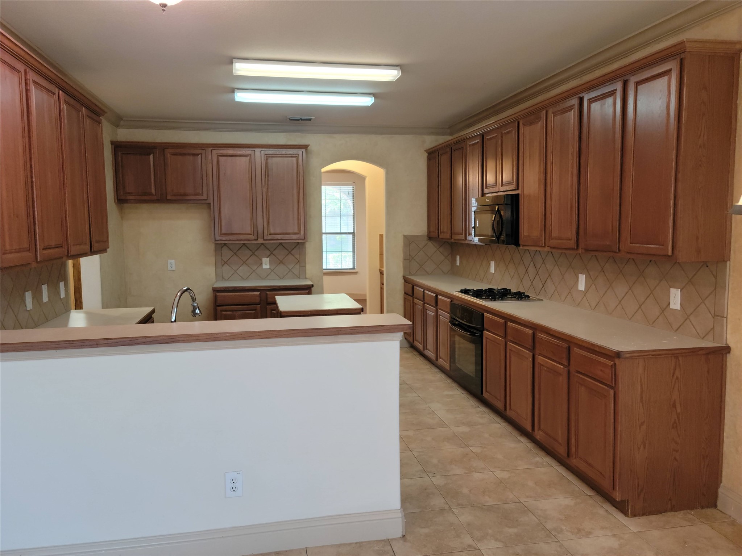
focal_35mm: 28
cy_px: 278
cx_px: 371
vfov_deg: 49.7
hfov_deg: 63.4
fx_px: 600
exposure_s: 1/40
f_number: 2
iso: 250
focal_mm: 5.9
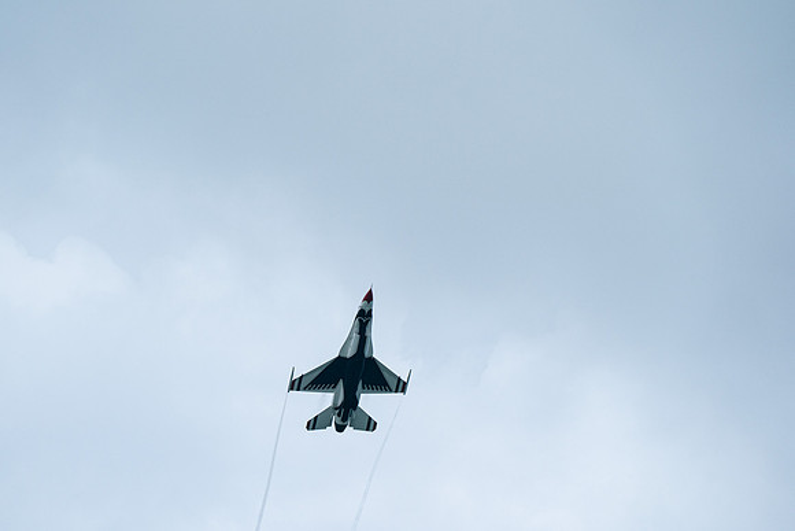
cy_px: 266
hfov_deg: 5.2
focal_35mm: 400
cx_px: 398
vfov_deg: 3.4
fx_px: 8835
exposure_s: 1/1250
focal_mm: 400
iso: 640
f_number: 14
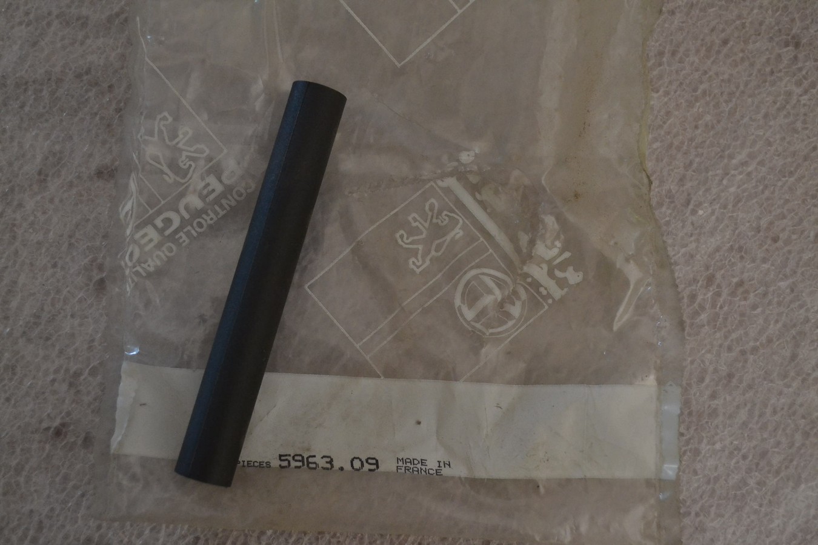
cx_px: 409
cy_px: 272
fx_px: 1091
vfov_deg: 28.1
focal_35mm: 48
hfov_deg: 41.1
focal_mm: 32
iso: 2000
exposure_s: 1/60
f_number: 4.8
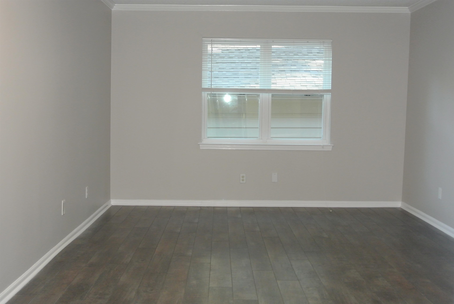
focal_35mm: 42
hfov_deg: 46.4
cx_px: 227
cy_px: 152
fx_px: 530
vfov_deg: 32.0
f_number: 4.2
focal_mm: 15.7
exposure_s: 1/60
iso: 800
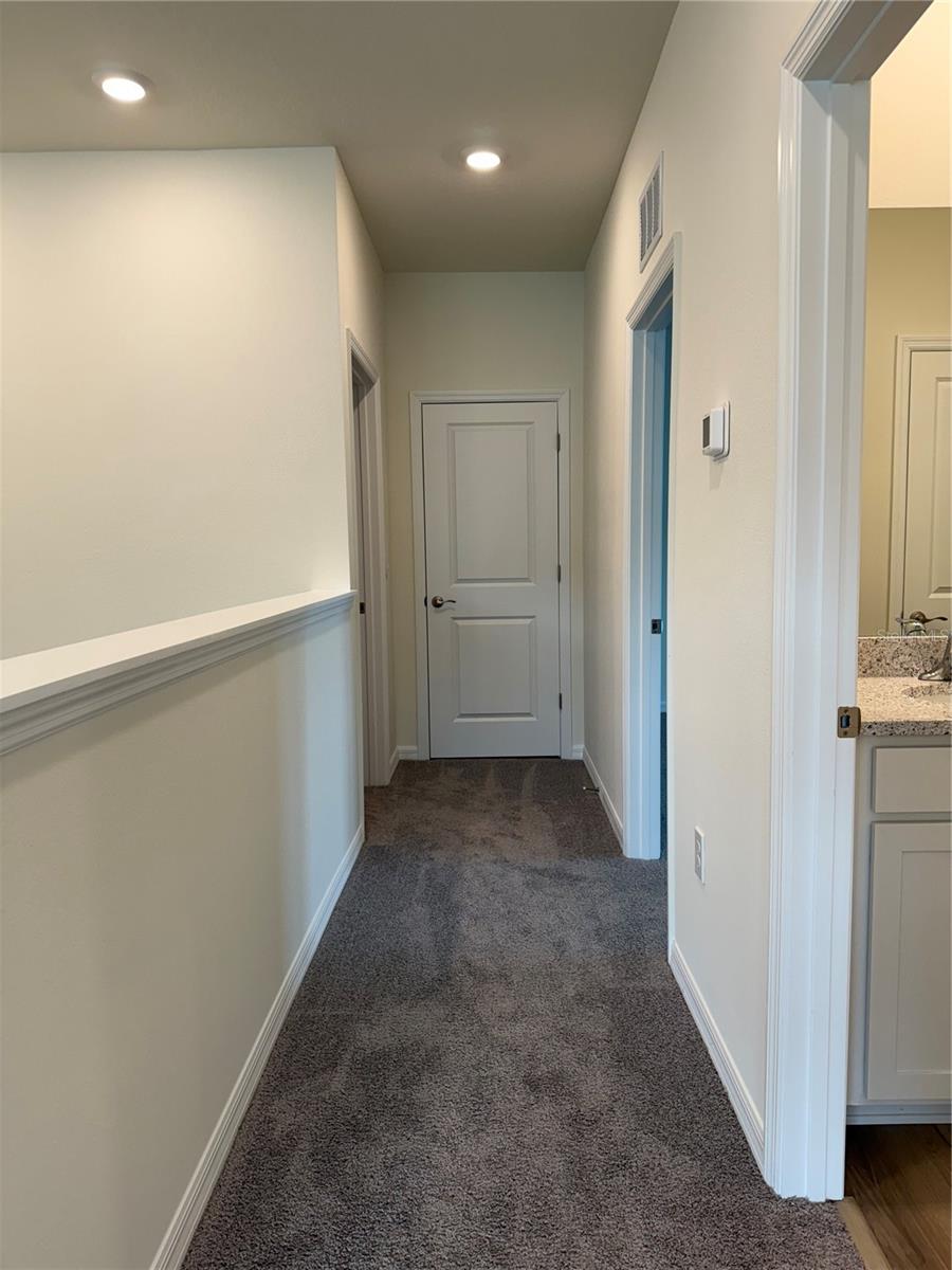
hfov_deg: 56.8
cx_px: 476
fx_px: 880
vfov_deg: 71.6
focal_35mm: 24
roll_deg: -0.7
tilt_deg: -4.6
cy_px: 635
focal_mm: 6.76
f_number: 1.78
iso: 100
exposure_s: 1/120
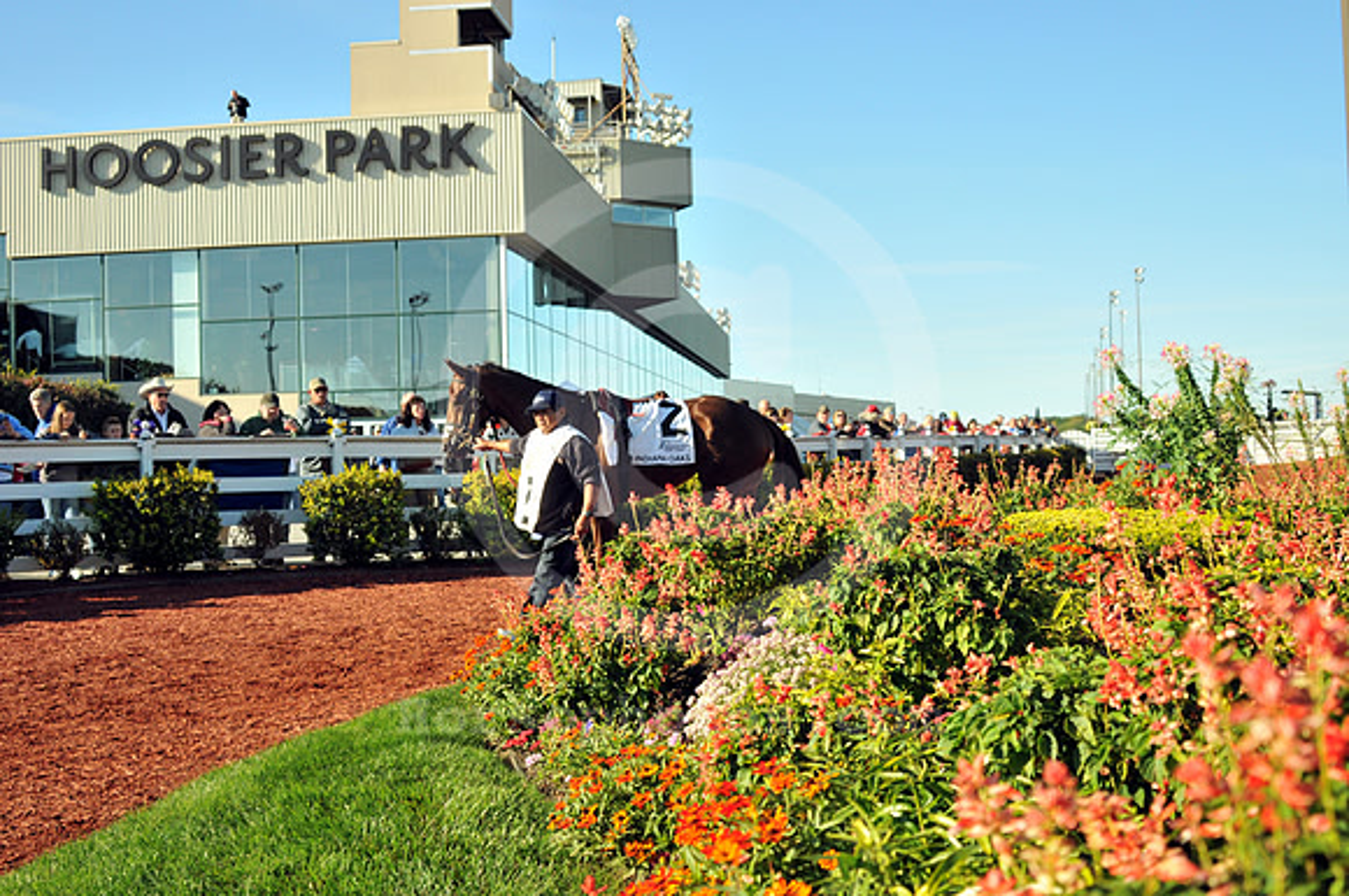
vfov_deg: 31.8
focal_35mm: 42
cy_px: 448
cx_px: 674
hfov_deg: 46.5
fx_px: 1572
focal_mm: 28
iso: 640
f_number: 4
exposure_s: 1/3200
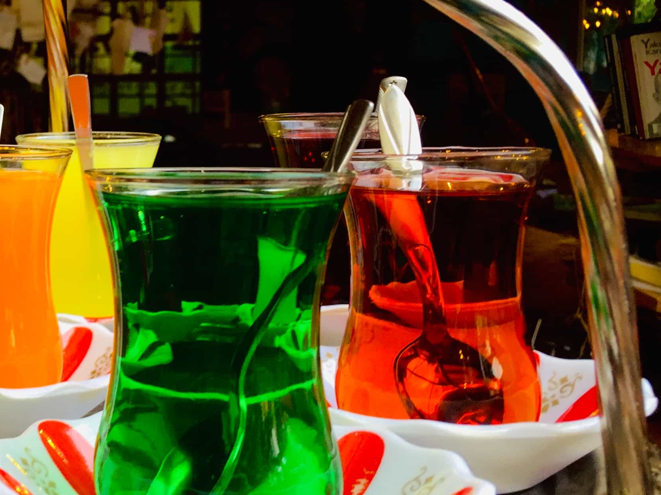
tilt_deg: -6.2
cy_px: 205
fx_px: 1088
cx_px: 16
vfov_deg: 25.6
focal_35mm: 57
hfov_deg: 31.5
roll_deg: -0.5
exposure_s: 1/100
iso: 50
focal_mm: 4.15
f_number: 2.2
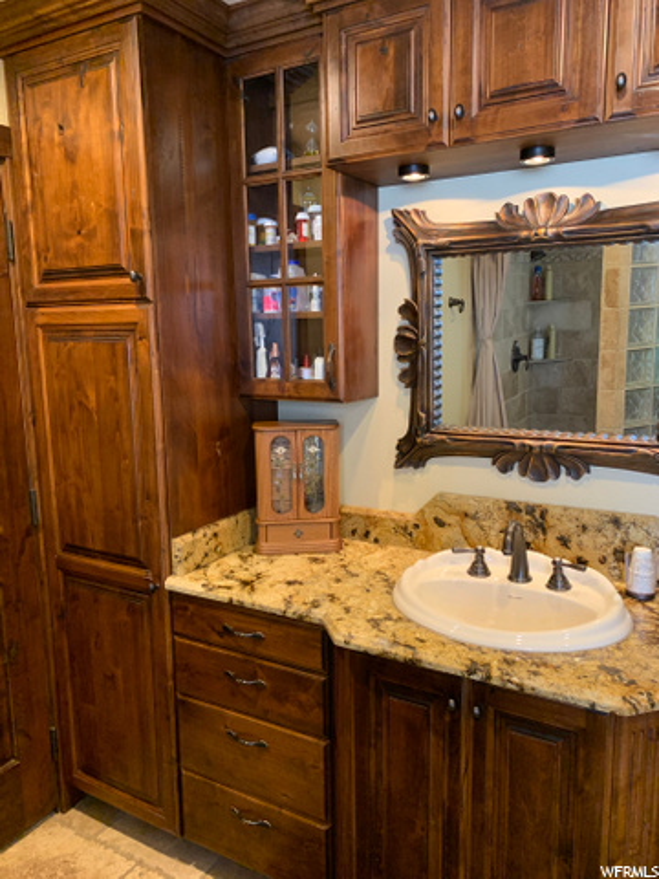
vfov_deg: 67.3
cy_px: 440
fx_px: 660
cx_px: 330
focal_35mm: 26
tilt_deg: -9.7
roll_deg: +1.2
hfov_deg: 53.1
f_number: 1.8
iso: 320
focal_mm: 4.25
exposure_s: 1/60
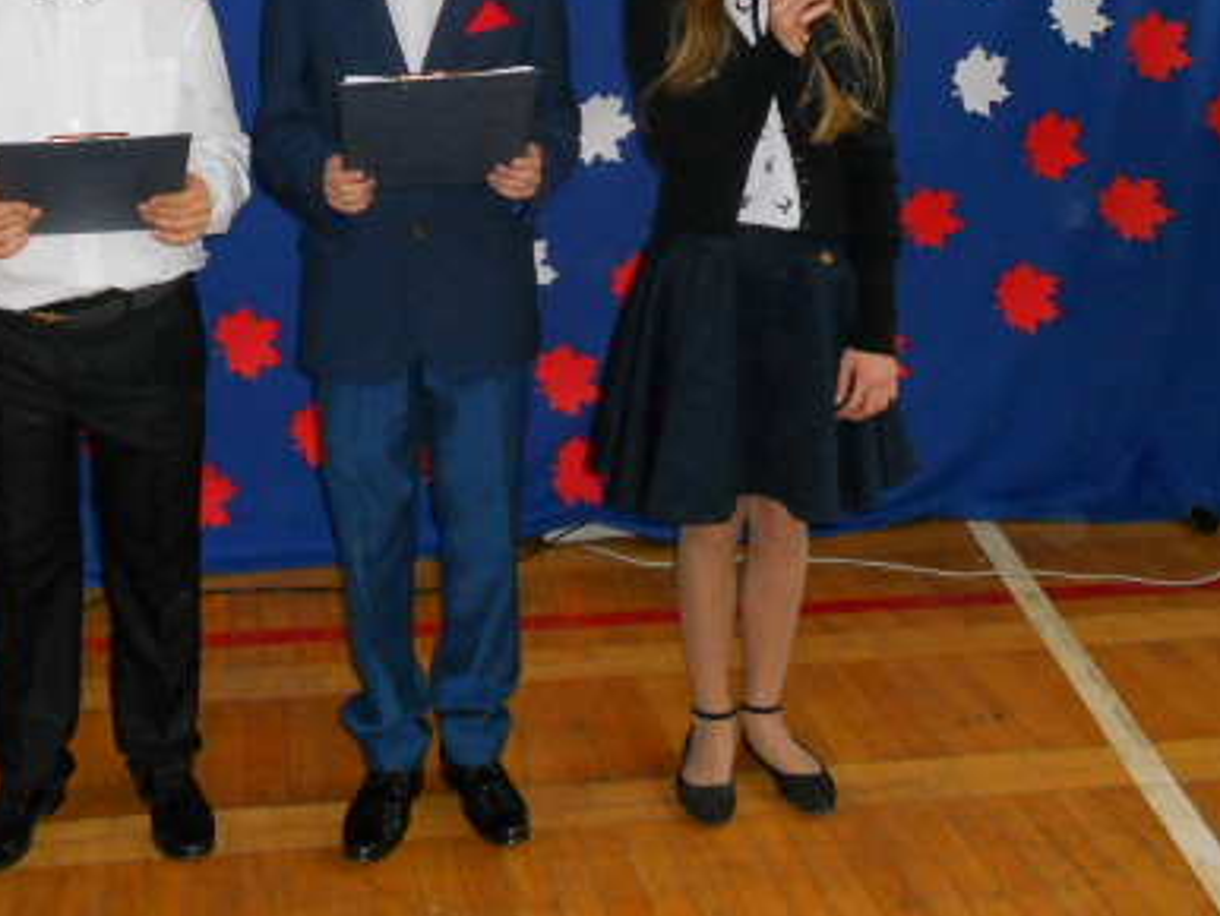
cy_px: 208
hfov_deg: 36.0
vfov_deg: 27.1
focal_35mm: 53
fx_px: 1869
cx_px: 484
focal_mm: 5.8
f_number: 3.5
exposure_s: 1/25
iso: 320
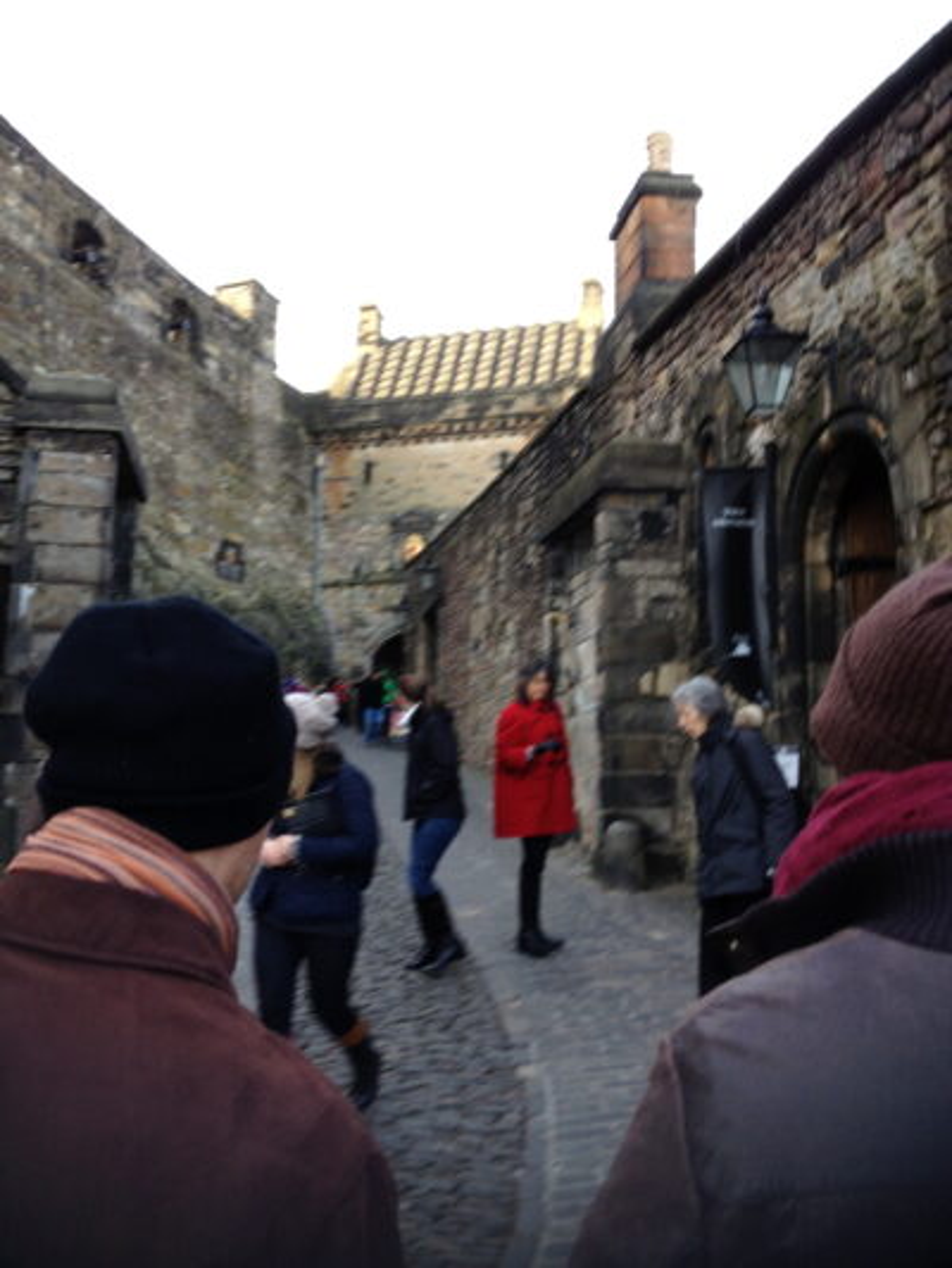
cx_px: 476
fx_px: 1283
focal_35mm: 35
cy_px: 634
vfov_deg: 52.6
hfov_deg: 40.7
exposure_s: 1/139
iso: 50
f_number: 2.4
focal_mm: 4.28
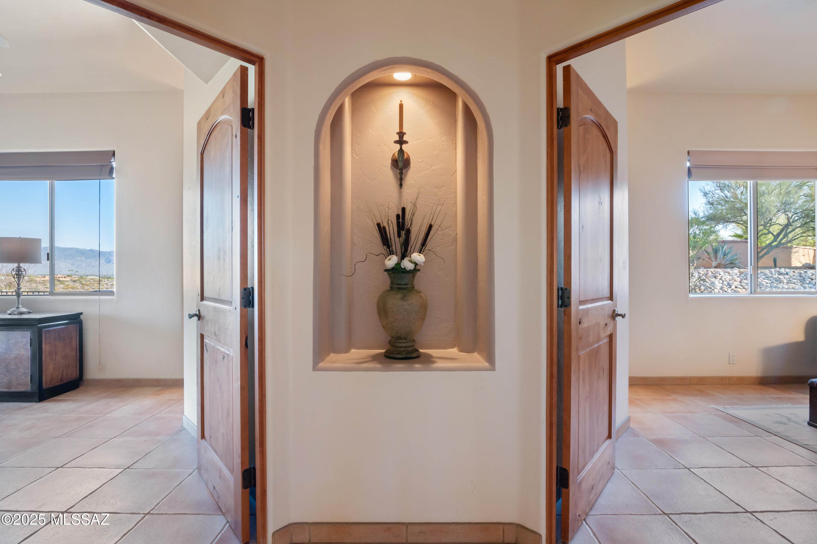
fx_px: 363
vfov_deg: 73.7
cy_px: 272
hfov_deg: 96.8
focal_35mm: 16
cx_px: 408
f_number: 18
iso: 800
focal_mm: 16
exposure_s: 1/3
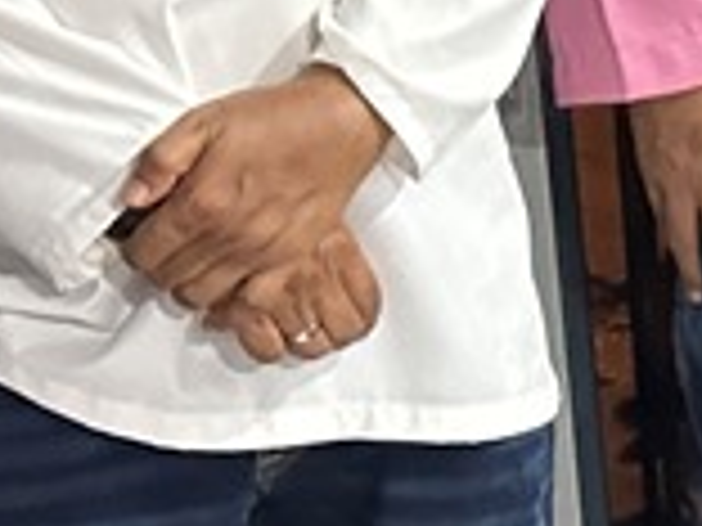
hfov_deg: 11.2
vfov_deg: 9.4
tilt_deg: -15.6
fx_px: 3204
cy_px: 279
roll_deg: +0.8
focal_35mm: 158
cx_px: 1454
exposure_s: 1/33
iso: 640
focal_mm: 6.86
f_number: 1.78
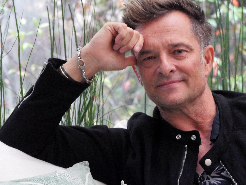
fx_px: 1023
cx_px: 136
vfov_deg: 10.3
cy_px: 91
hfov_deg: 13.7
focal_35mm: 144
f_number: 5.4
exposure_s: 1/13
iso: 3200
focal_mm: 64
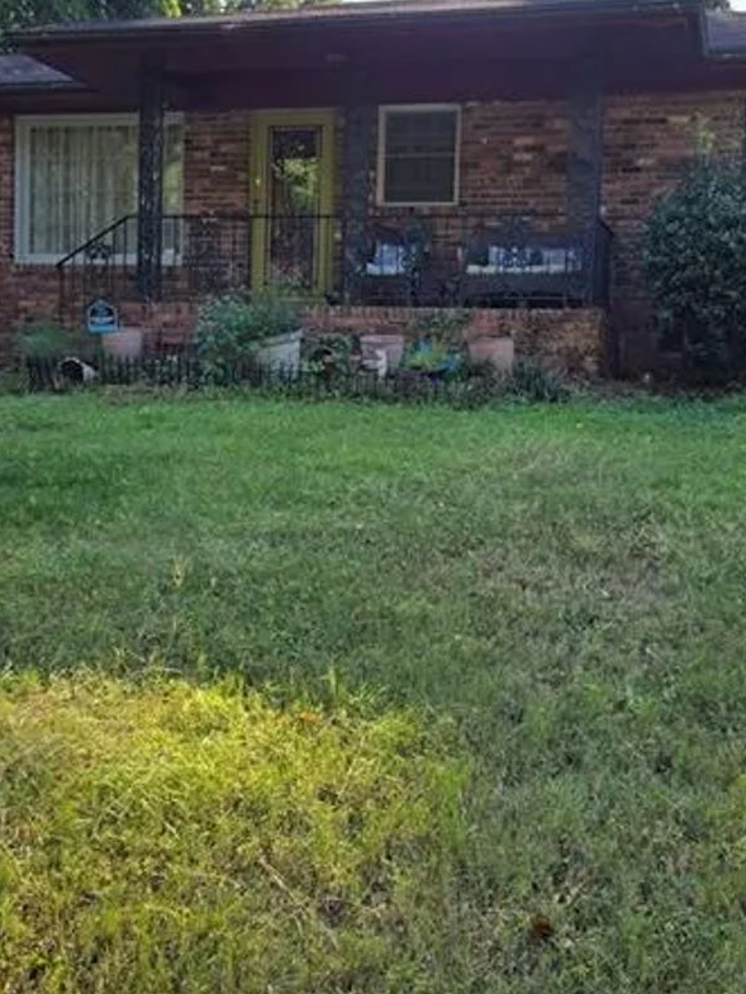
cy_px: 431
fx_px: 1149
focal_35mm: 40
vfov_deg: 46.7
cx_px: 432
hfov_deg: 35.9
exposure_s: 1/825
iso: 25
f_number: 1.8
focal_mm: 5.4
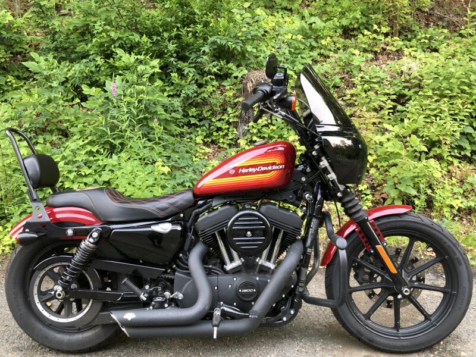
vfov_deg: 49.7
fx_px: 385
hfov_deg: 63.4
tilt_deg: -7.2
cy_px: 178
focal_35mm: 28
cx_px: 238
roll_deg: +2.2
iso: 32
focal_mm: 4
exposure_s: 1/30
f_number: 1.8
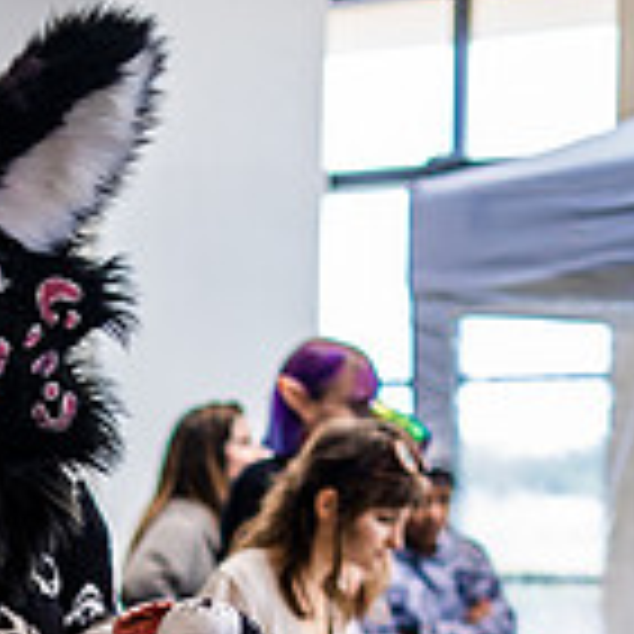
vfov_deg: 12.3
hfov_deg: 12.7
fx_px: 2818
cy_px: 917
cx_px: -4
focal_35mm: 136
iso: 640
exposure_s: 1/500
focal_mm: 50
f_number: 2
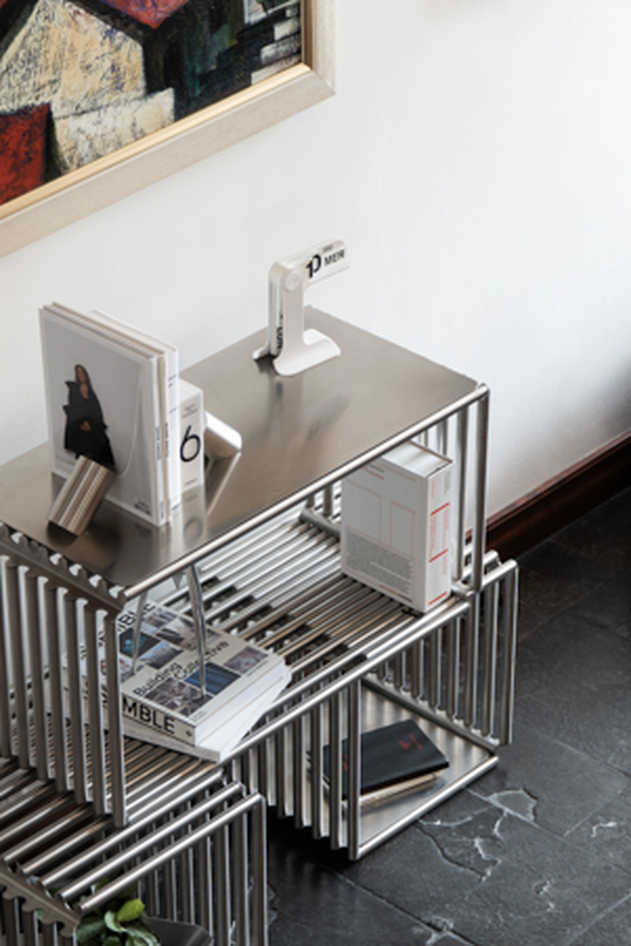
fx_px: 2698
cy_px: 659
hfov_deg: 13.3
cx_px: 205
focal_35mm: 103
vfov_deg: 19.8
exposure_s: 1/50
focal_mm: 49
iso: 500
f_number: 4
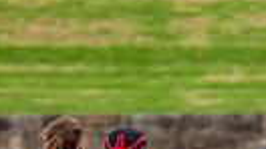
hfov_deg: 1.0
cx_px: 444
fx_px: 15610
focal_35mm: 2215
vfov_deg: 0.5
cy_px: 295
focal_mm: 420
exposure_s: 1/1000
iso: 800
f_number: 5.6
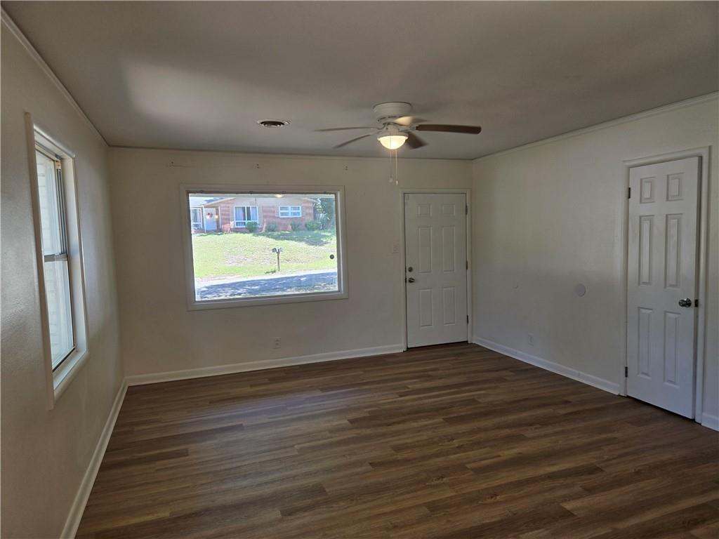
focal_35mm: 23
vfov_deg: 58.9
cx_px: 360
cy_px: 270
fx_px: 478
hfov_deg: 73.9
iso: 50
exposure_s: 1/120
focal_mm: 5.4
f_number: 1.8
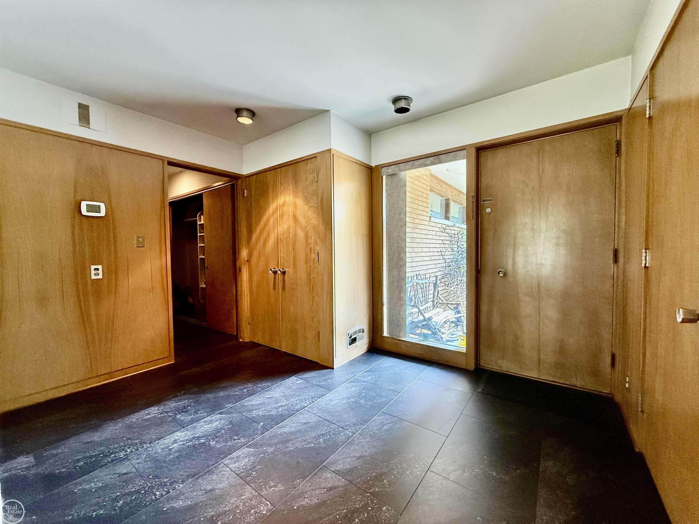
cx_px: 350
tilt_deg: -2.1
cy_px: 262
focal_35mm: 14
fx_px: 283
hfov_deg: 102.1
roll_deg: +0.9
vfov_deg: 85.7
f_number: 2.2
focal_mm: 2.22
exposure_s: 1/120
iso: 320
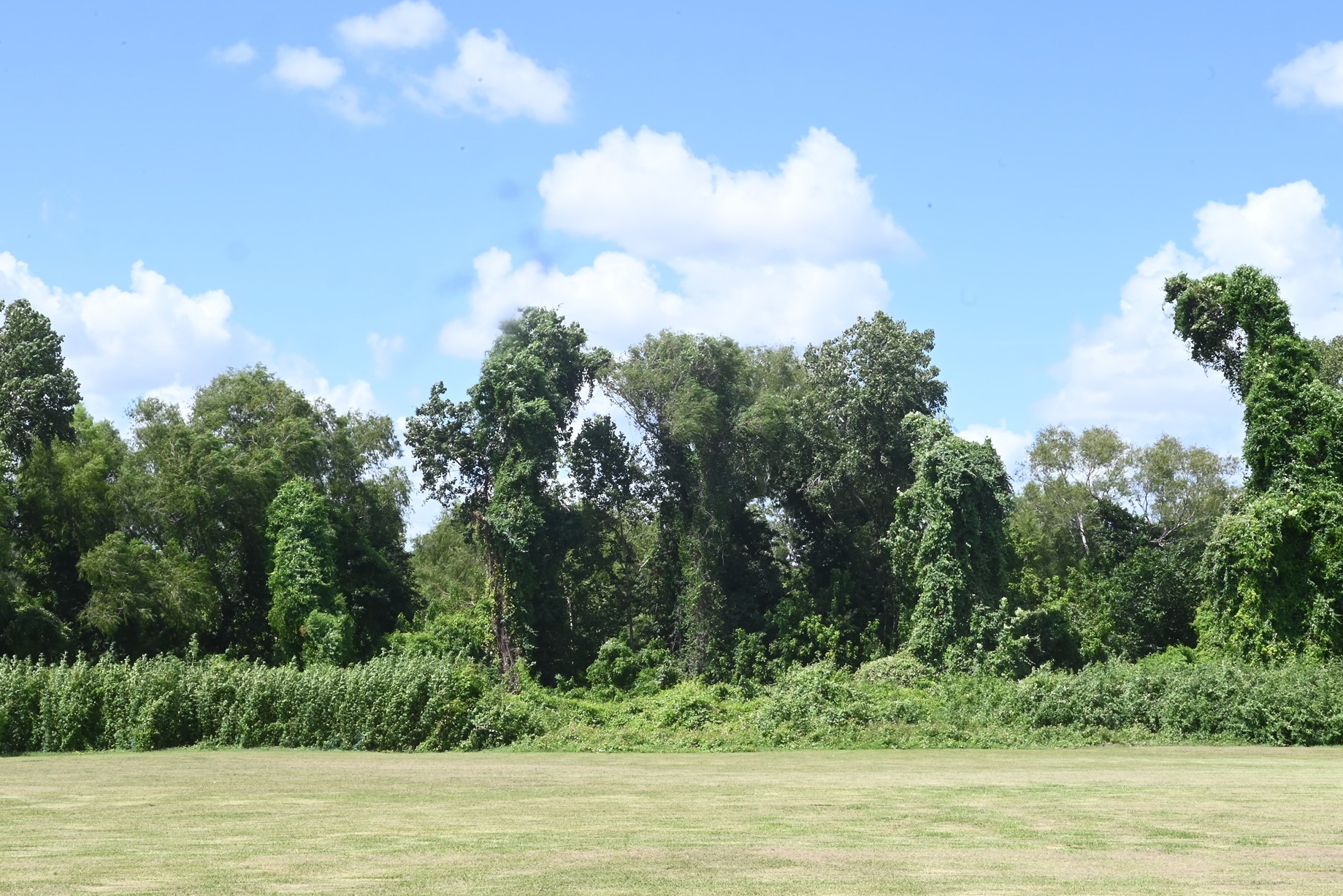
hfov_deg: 33.9
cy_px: 478
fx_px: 2201
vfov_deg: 23.0
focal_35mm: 59
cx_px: 749
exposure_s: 1/80
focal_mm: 50
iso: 500
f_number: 29
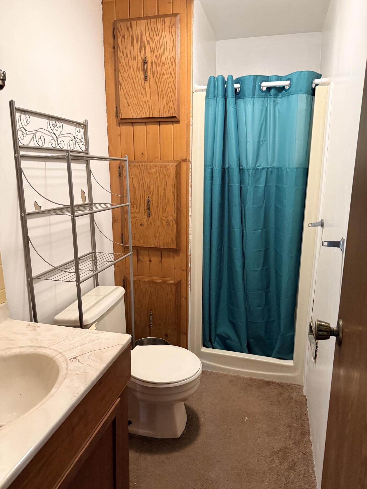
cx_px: 184
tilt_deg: -9.5
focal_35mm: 24
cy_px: 244
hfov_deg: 56.8
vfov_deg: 71.6
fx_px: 339
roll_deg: +0.7
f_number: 1.78
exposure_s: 1/60
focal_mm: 6.76
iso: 640
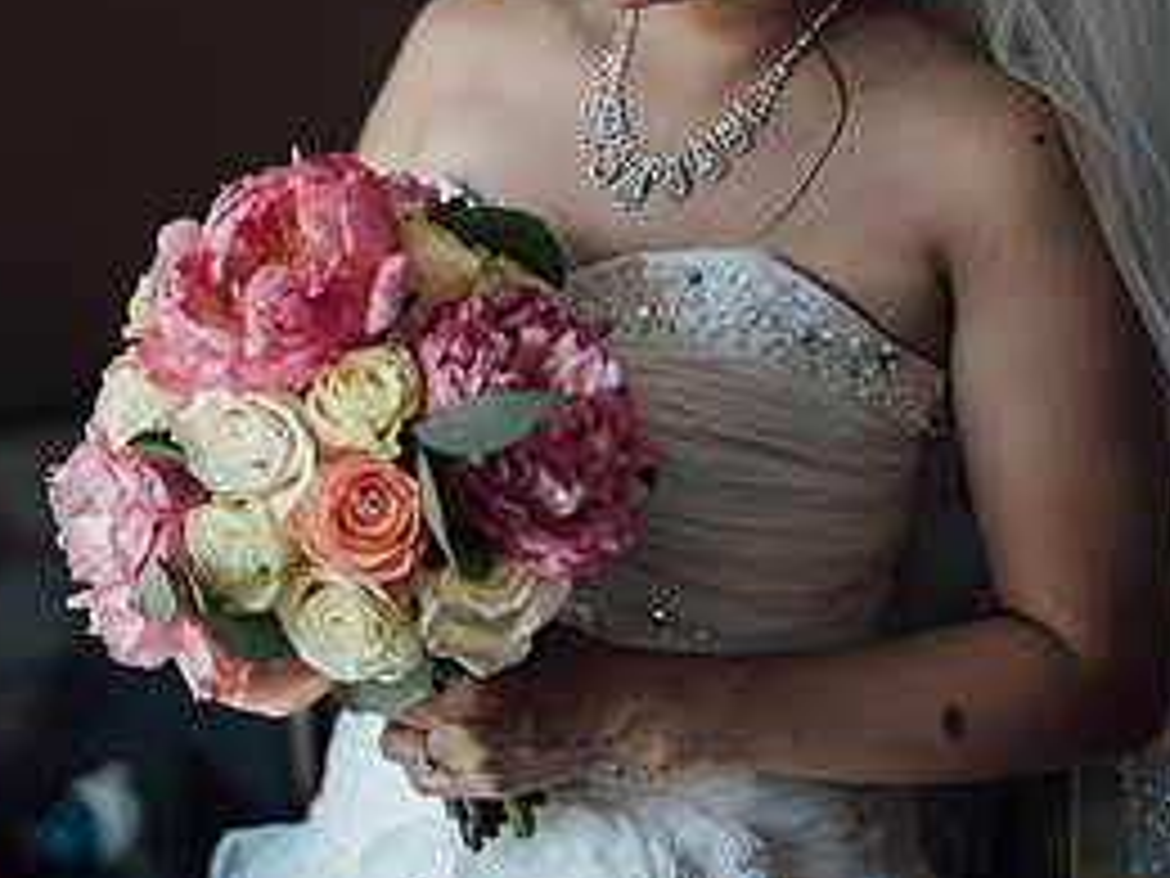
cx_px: 153
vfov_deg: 19.3
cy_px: 88
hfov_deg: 25.3
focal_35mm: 75
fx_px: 2535
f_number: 1.4
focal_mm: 35
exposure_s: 1/800
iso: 320
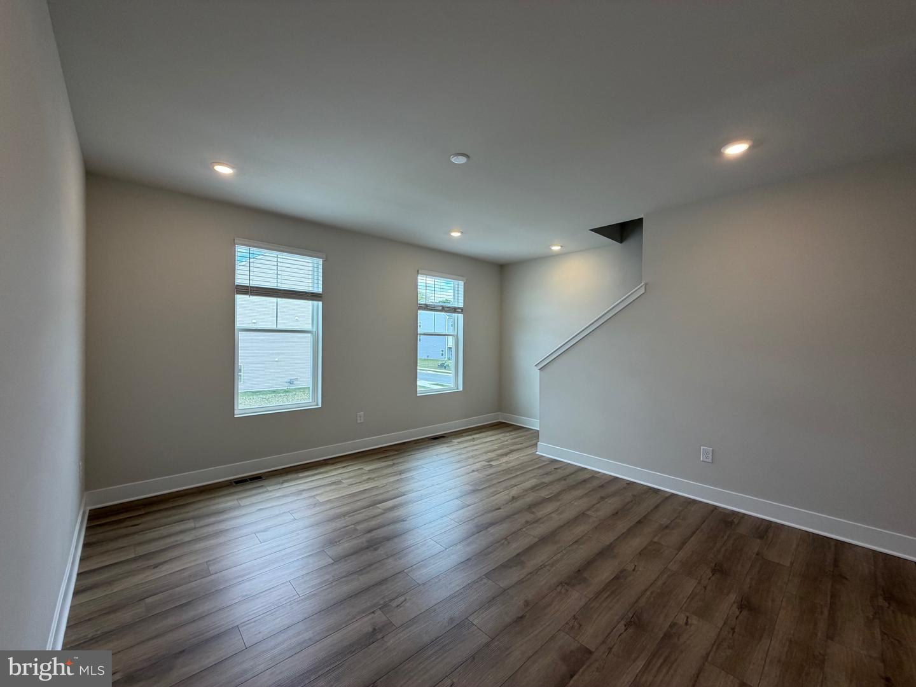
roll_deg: -0.5
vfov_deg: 85.7
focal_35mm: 14
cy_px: 344
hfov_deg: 102.1
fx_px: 370
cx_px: 458
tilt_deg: -0.6
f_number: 2.2
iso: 100
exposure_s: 1/120
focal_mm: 2.22
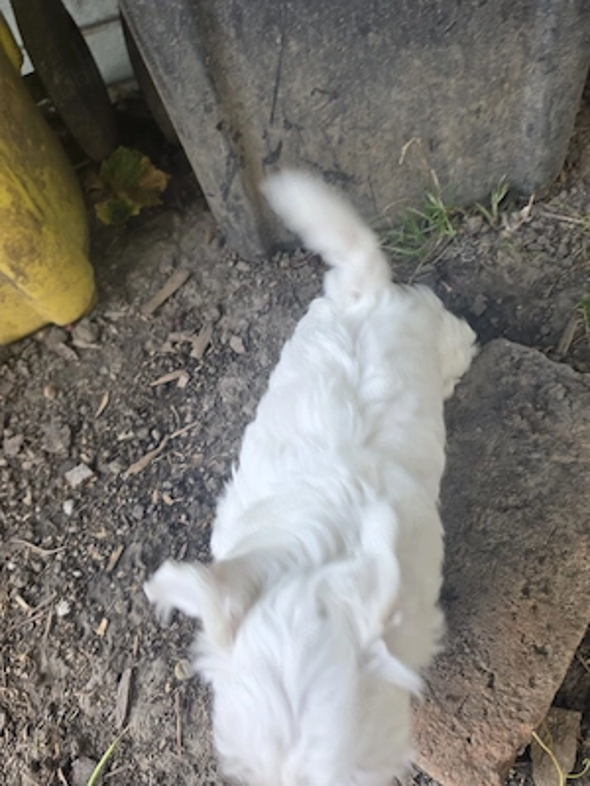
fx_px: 523
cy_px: 393
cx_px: 295
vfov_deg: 73.9
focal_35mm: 23
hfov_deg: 58.9
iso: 40
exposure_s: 1/182
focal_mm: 6.5
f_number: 1.4
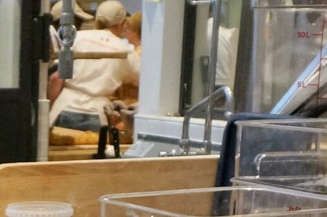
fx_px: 1333
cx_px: -135
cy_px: 498
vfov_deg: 8.6
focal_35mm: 147
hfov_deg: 13.3
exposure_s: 1/160
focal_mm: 16
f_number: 4
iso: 1000
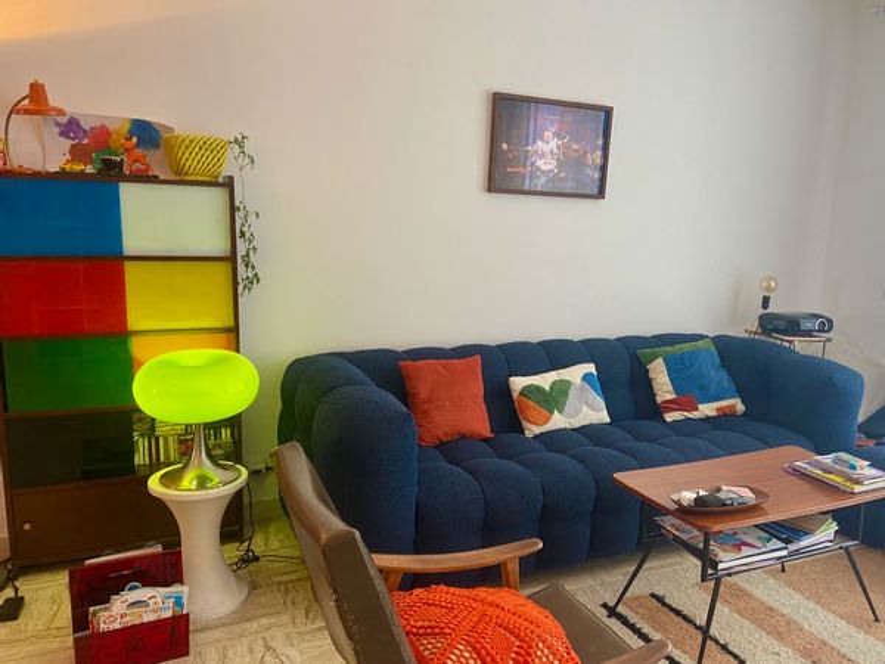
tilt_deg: -10.2
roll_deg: -1.0
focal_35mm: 26
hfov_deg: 67.3
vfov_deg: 53.1
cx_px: 442
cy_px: 332
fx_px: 665
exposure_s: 1/50
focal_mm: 4.25
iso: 125
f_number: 1.8
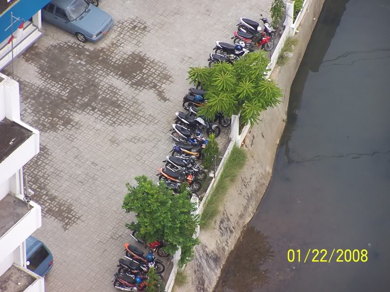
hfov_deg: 7.7
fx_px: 2907
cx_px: 195
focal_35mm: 258
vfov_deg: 5.8
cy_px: 146
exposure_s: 1/350
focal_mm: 42.8
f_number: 3.6
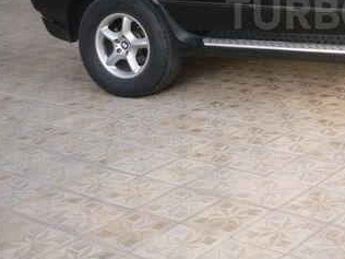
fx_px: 728
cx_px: 337
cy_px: 13
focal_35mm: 73
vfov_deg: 19.7
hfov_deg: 25.5
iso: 80
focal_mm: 5.8
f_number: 2.8
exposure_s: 1/125
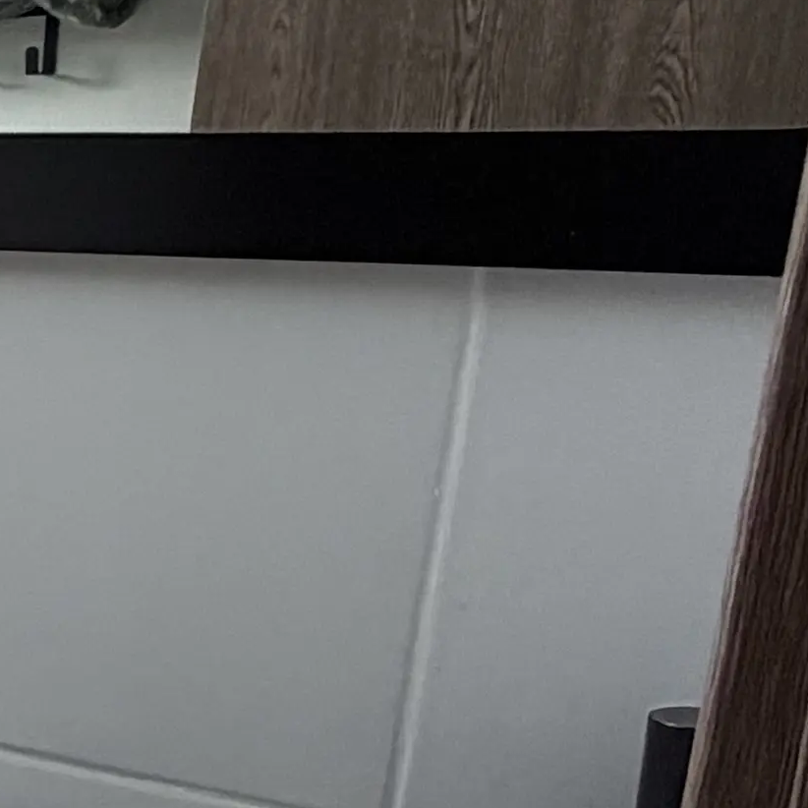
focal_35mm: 86
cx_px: -1161
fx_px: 2271
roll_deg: -0.4
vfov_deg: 19.9
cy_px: 660
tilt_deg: -12.6
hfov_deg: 13.8
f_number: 2.2
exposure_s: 1/121
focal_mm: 2.22
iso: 160
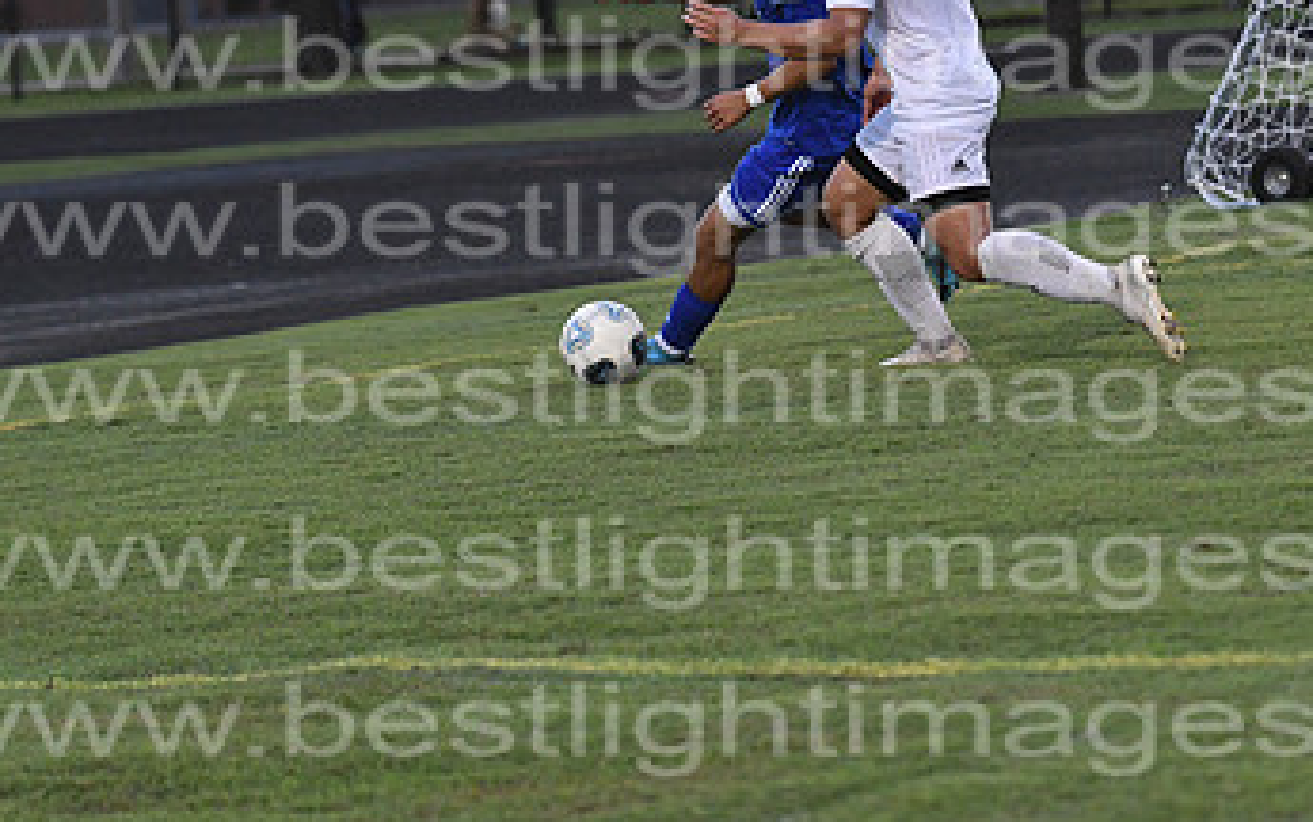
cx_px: 784
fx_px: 9022
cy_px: 147
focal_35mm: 252
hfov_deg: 8.3
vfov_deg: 5.2
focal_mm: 98
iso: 1600
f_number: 3.2
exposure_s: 1/800
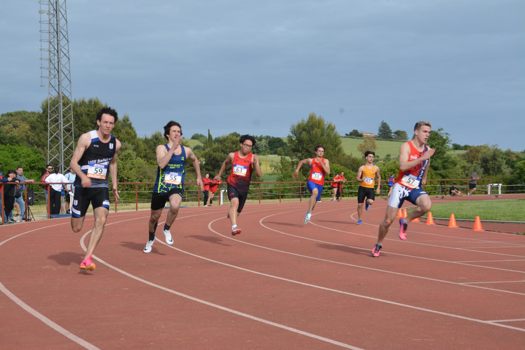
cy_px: 175
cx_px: 262
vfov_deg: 18.2
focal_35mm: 75
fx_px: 1094
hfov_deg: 27.0
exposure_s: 1/250
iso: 100
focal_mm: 50
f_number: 8
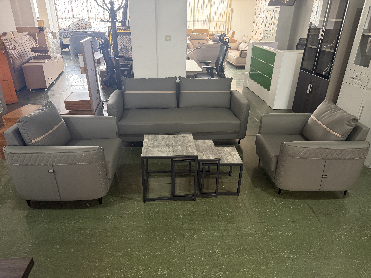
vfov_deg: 56.8
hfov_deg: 71.6
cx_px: 186
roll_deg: -1.5
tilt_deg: -25.9
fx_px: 257
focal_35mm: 24
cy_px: 139
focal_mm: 6.76
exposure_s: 1/60
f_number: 1.78
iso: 320
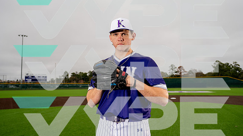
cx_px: 122
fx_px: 206
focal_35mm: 32
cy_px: 68
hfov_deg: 61.0
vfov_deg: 36.6
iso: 100
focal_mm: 30
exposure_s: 1/1250
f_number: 4
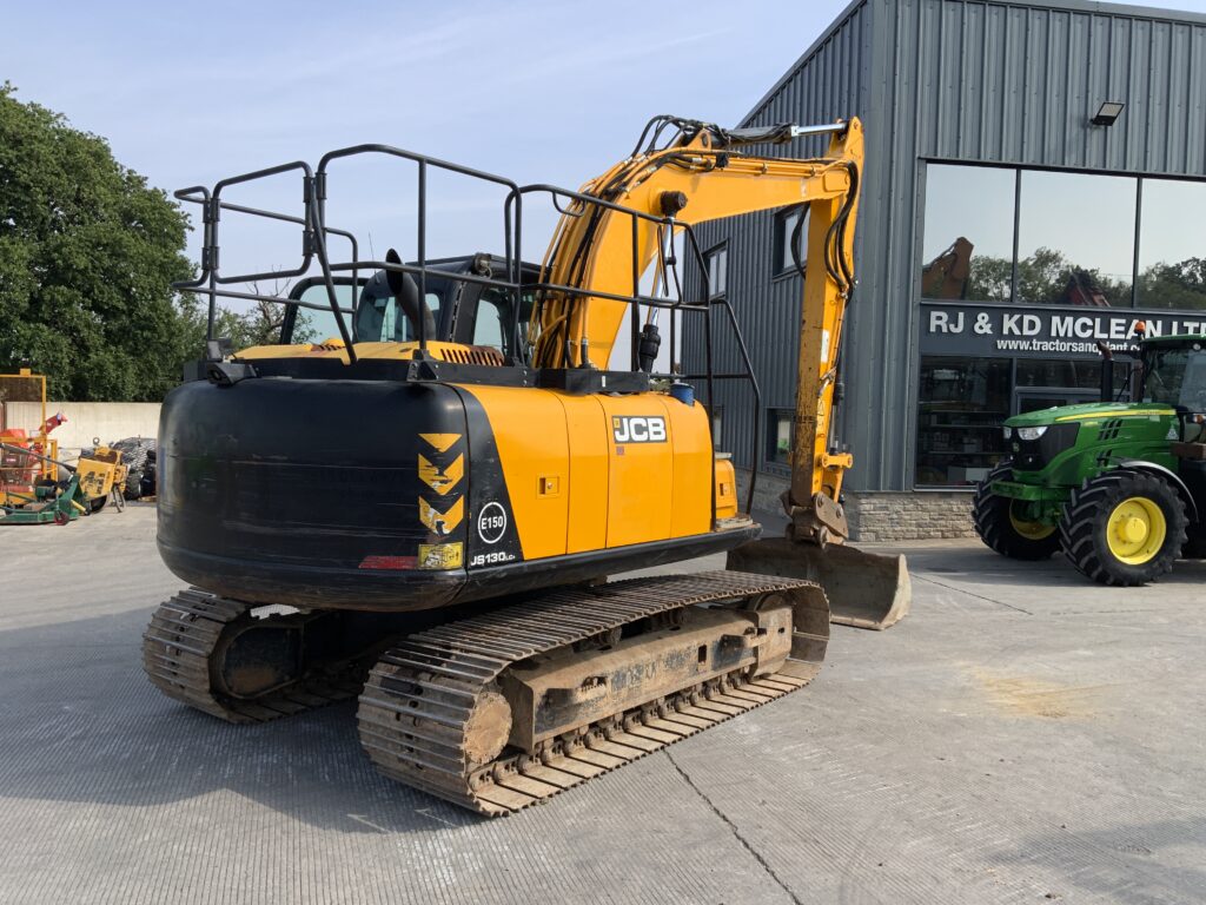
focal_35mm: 29
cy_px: 452
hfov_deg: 61.7
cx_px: 603
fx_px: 1010
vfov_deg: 48.2
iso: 16
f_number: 1.8
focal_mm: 3
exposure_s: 1/1279
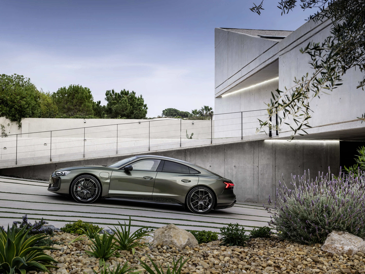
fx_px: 453
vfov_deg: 33.6
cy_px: 137
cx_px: 182
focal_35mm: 43
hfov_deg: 43.9
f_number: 8
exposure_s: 1/10
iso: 200
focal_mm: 54.1
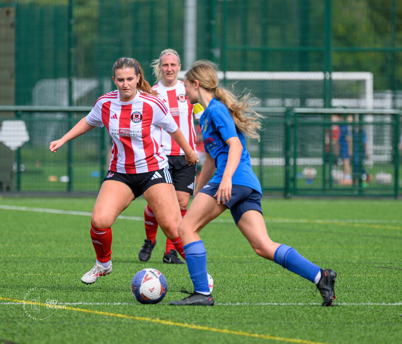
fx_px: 7324
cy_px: 131
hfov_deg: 3.1
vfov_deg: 2.7
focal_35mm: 599
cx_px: 223
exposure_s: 1/1600
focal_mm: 400
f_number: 5.6
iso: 720
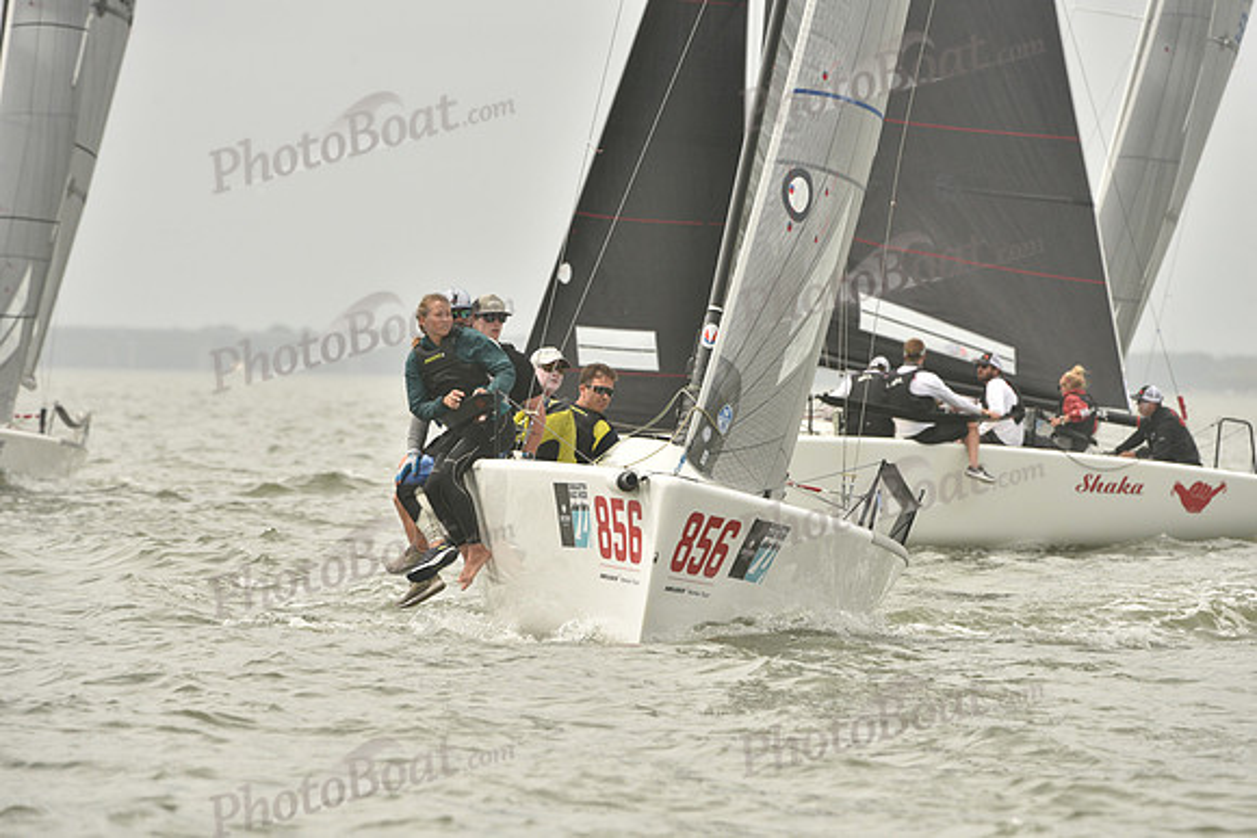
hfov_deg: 6.9
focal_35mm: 300
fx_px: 10477
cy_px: 419
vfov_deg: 4.6
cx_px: 628
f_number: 9
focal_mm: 300
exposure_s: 1/800
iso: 400
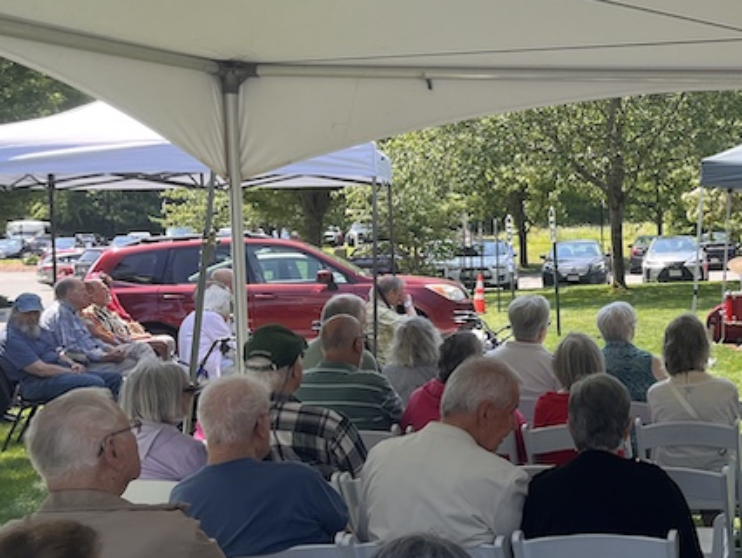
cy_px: 300
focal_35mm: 61
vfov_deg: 24.0
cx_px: 815
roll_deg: +2.4
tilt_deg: -4.8
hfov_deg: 28.7
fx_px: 1308
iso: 50
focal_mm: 5.1
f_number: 1.6
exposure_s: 1/959
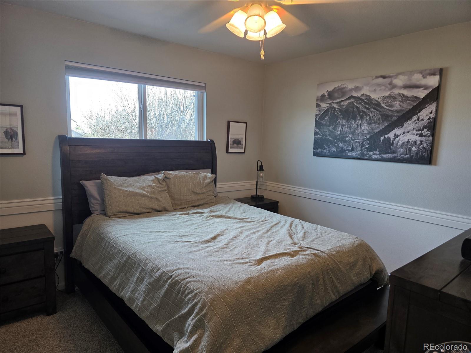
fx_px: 313
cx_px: 236
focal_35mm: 23
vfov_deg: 58.9
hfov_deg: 73.9
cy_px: 176
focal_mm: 6.3
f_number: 1.7
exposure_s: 1/120
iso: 200
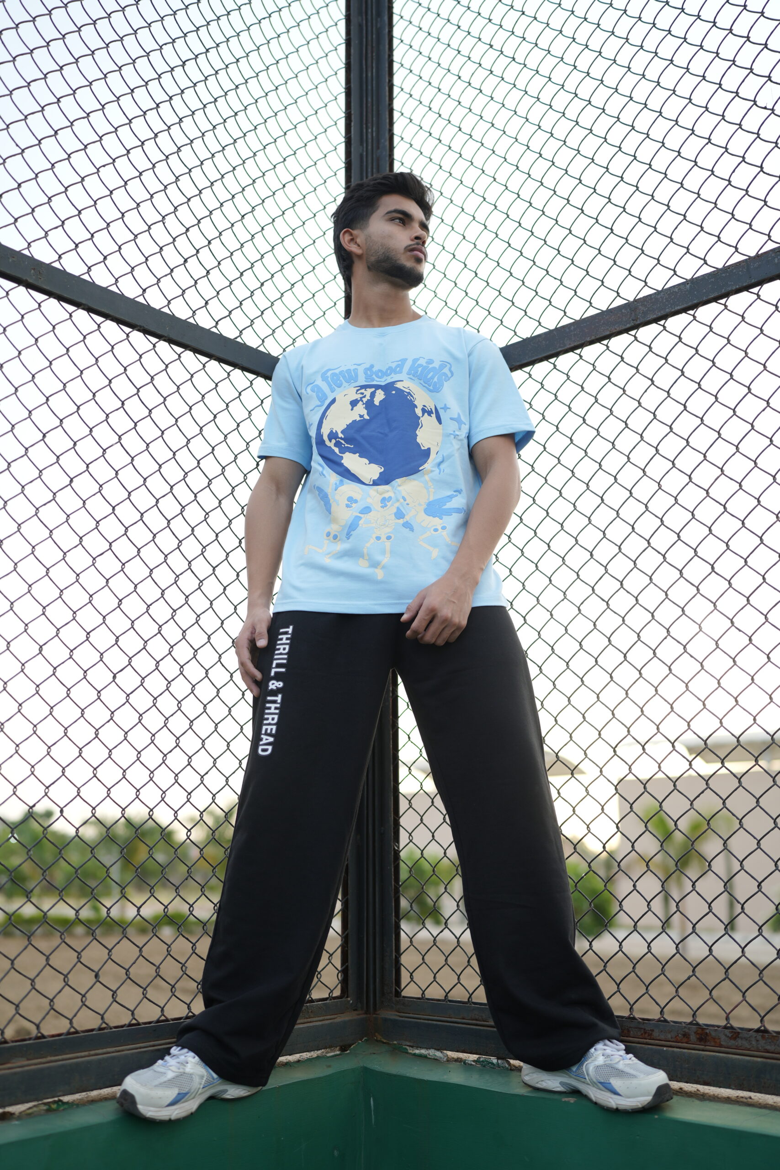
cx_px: 390
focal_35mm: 35
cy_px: 585
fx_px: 1137
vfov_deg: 54.4
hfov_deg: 37.9
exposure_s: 1/320
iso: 100
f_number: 1.8
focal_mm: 35
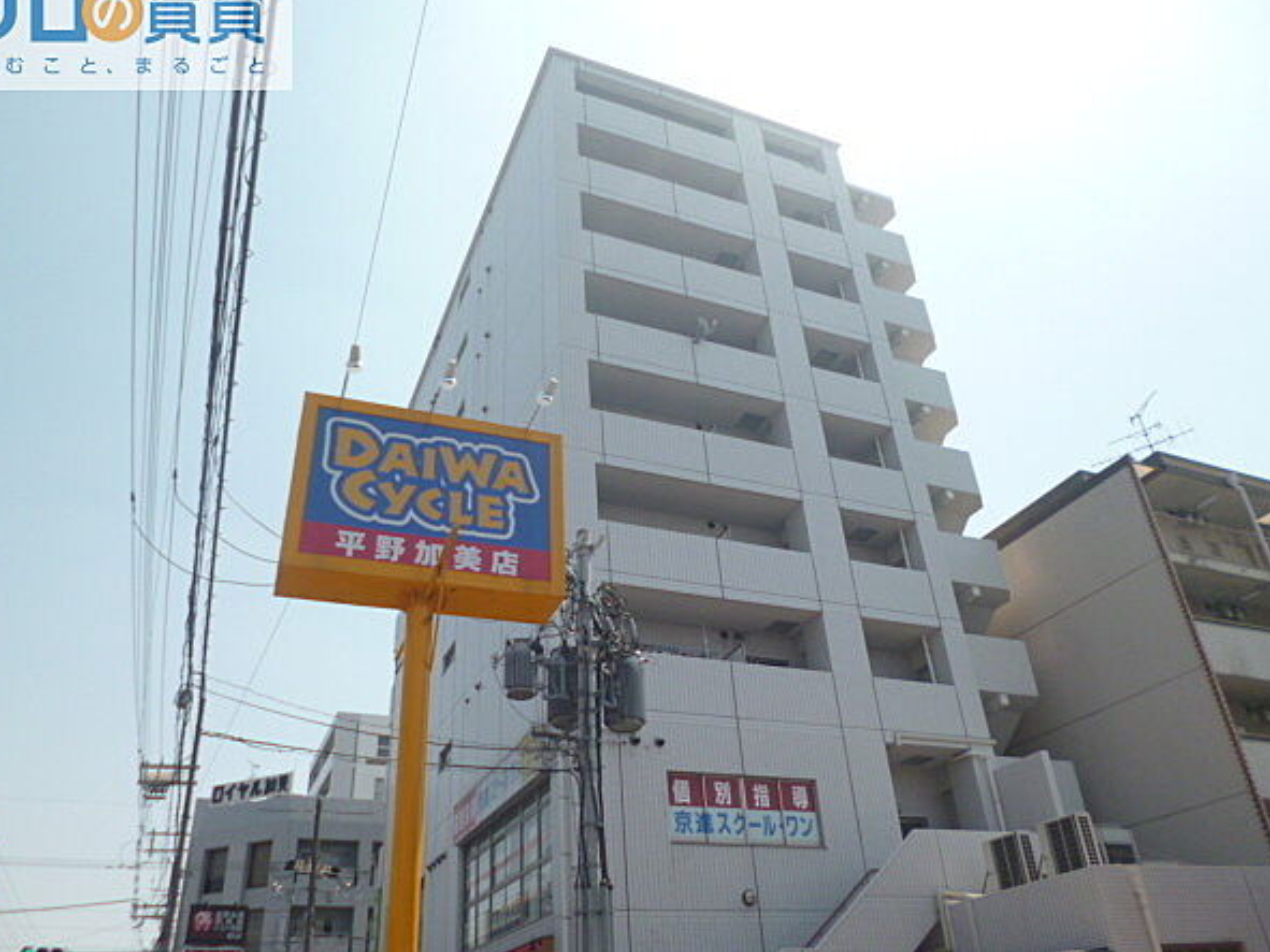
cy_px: 471
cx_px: 627
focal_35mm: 26
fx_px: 954
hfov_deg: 67.3
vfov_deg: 53.0
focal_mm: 4.3
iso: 100
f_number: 9
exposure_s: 1/160
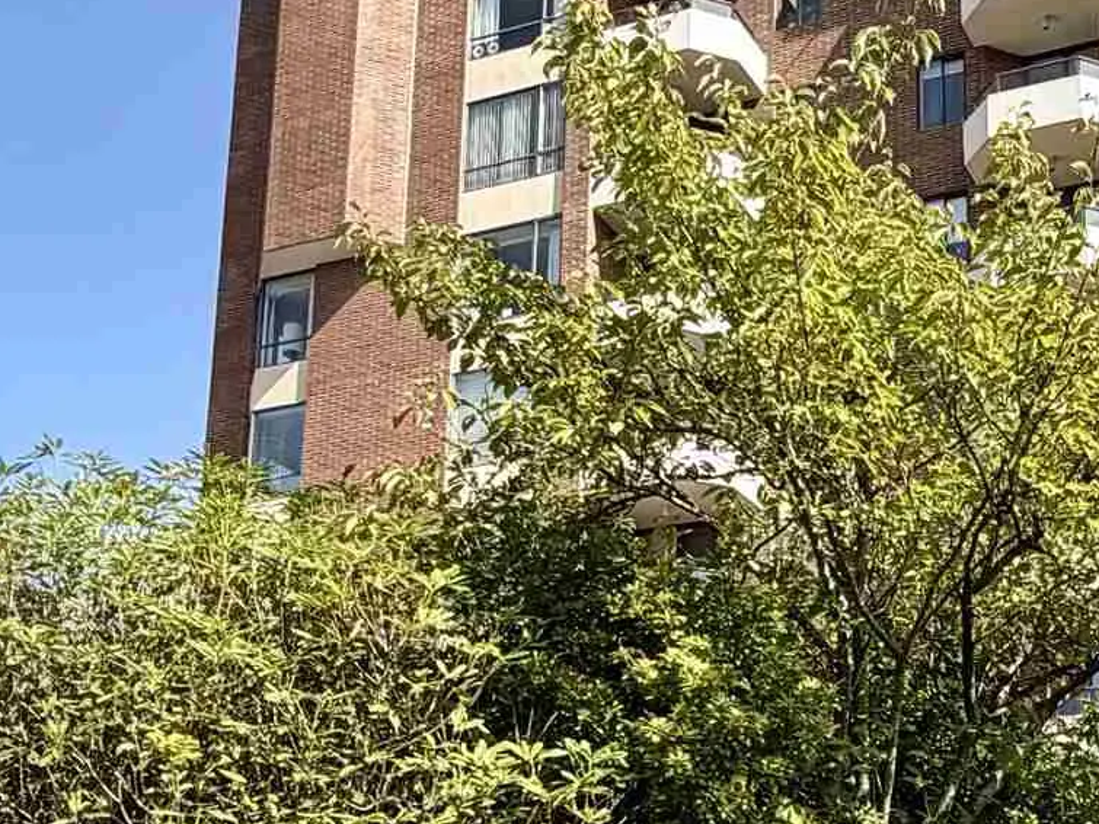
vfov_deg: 24.7
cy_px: 782
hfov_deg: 32.6
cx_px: 916
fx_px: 1809
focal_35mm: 57
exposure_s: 1/760
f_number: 2.2
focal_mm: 2.22
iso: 40
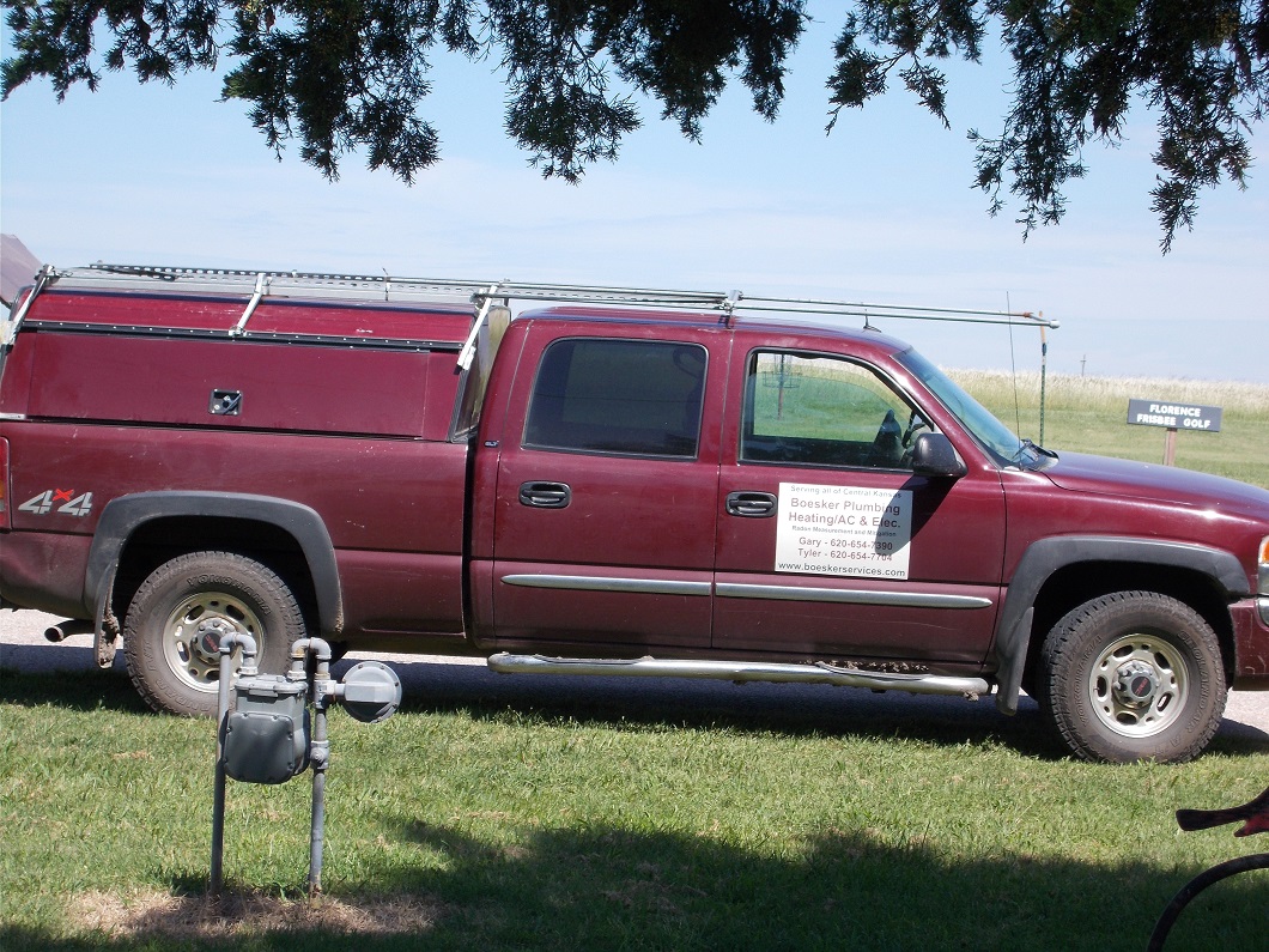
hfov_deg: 22.8
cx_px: 634
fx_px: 3153
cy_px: 476
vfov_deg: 17.2
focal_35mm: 86
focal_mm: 15.4
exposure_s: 1/250
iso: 80
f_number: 6.3
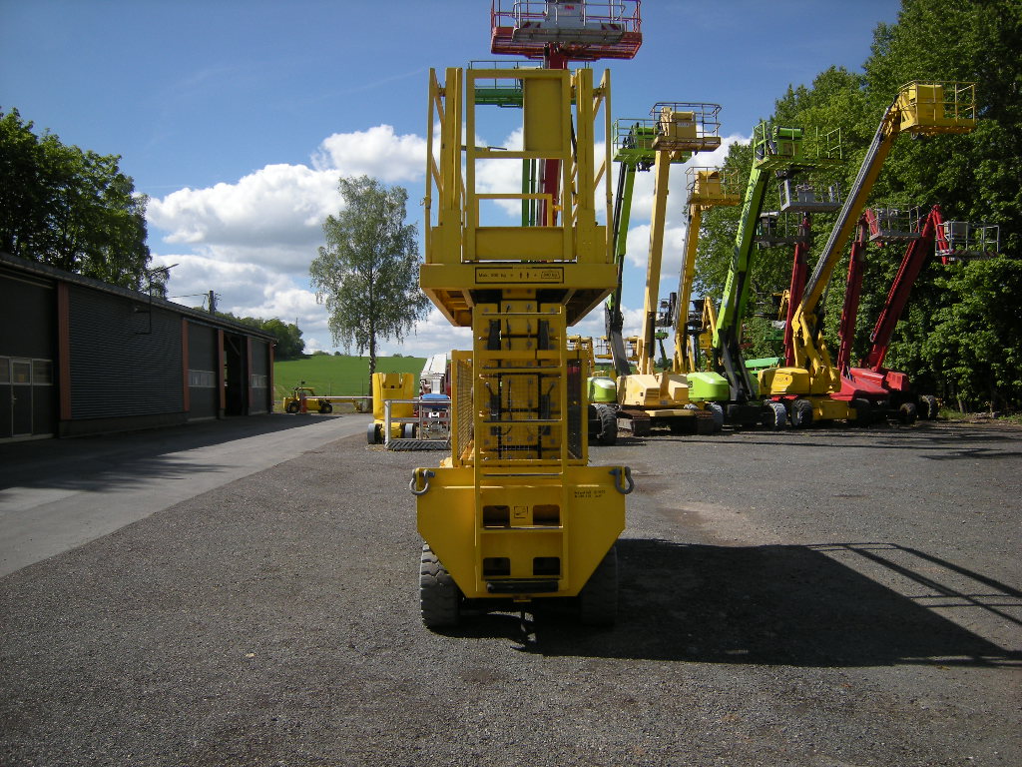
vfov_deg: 49.7
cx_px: 511
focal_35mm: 28
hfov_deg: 63.4
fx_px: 827
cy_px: 384
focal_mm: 4.7
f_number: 5.6
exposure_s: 1/344
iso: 64
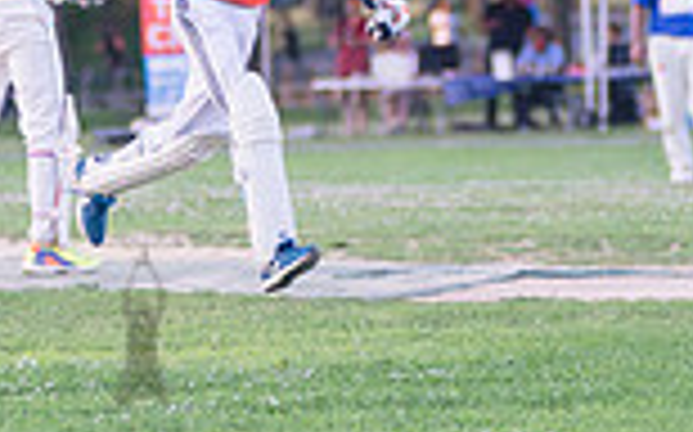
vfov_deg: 2.7
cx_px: 140
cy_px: -110
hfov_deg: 4.4
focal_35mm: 481
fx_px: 9078
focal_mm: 125
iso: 1600
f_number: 2.8
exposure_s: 1/1250
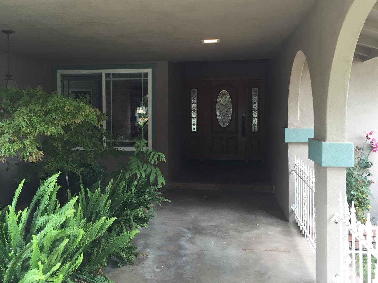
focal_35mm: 35
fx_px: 382
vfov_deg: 40.5
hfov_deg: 52.6
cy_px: 118
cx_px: 173
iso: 32
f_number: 2.2
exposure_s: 1/40
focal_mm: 4.15
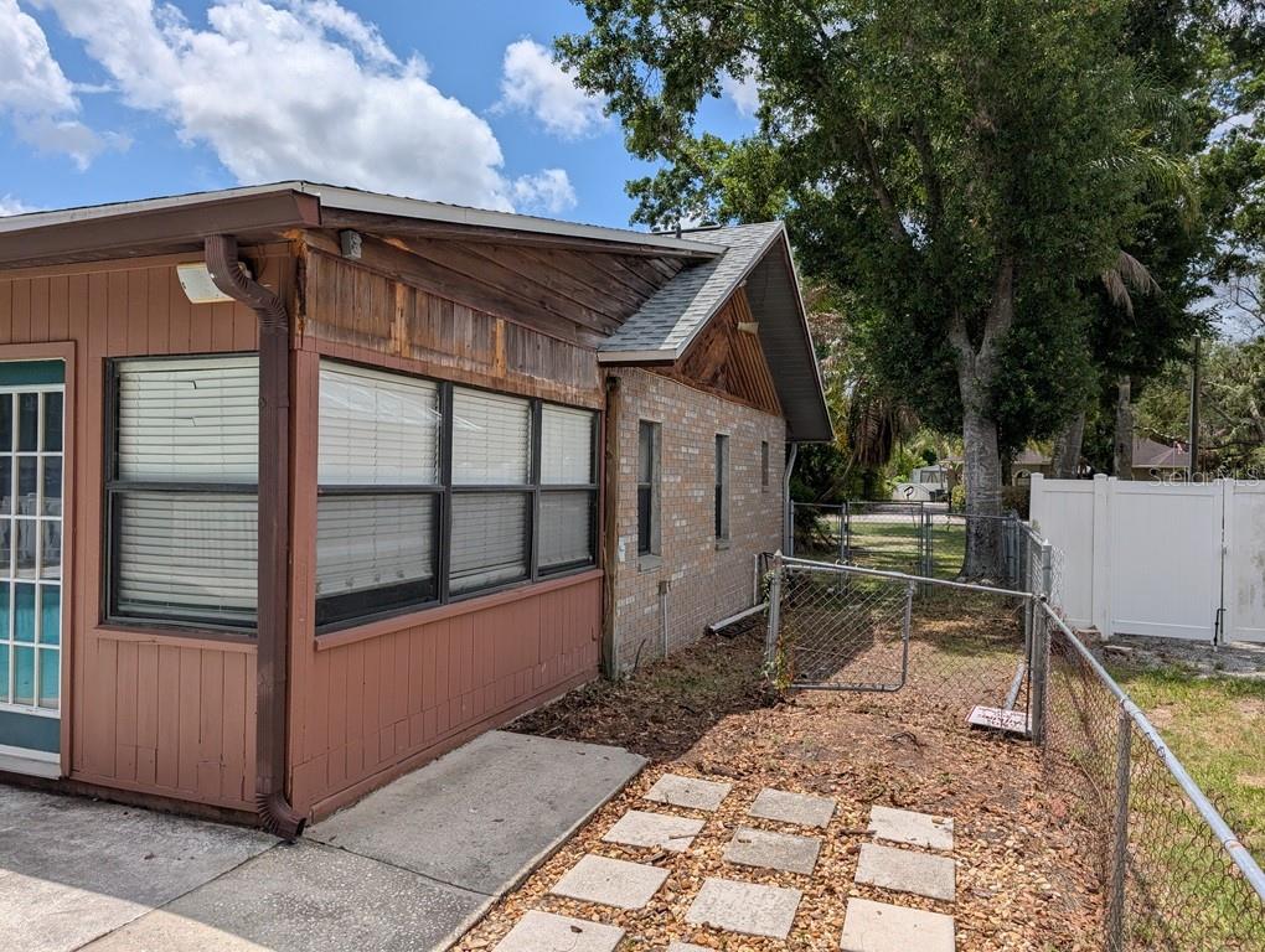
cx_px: 632
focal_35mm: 24
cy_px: 476
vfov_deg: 56.9
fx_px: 878
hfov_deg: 71.5
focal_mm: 6.9
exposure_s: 1/2037
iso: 21
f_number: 1.68
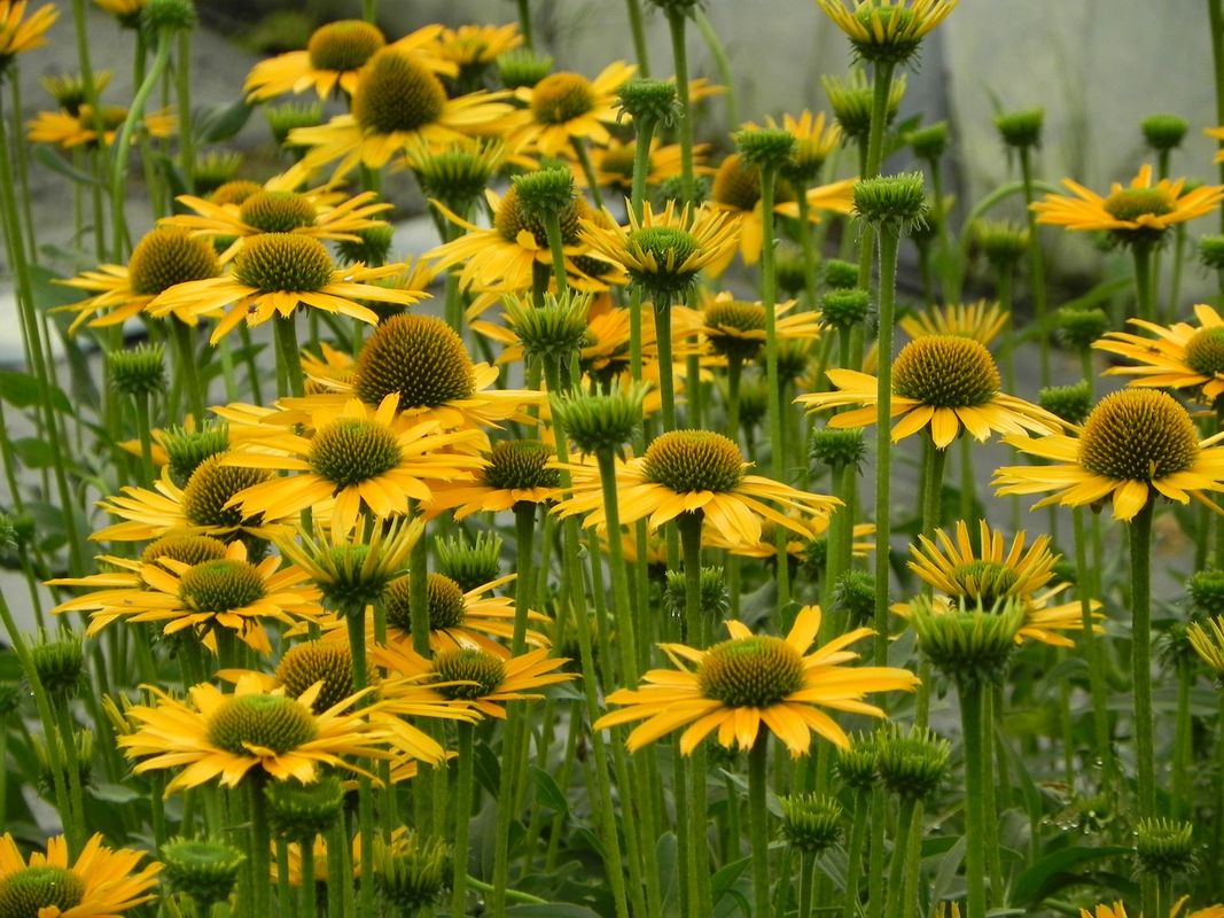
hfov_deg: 6.8
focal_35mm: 291
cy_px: 459
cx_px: 612
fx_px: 10288
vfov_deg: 5.1
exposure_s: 1/50
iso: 160
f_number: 5
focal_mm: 51.8
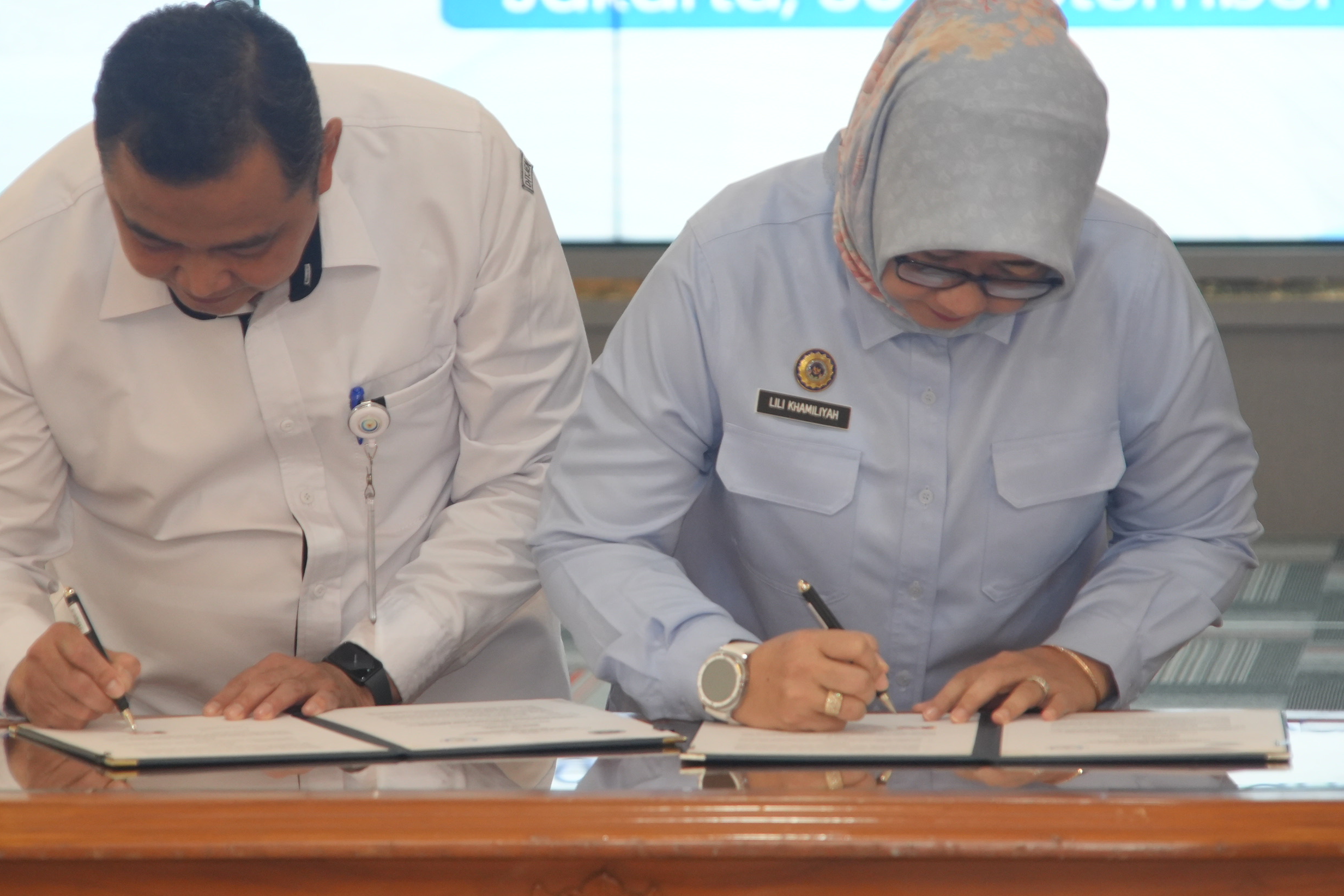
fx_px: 9446
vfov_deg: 5.4
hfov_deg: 8.1
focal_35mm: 253
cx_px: 618
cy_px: 419
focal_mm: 178
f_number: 6.3
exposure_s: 1/60
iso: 1600
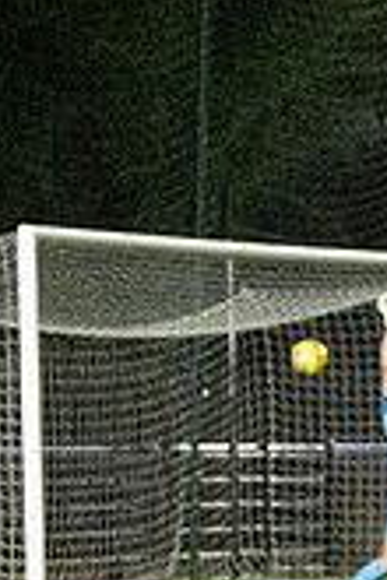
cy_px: 577
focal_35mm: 329
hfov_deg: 4.1
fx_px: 5305
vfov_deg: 6.2
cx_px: 961
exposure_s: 1/1000
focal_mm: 72
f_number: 2.8
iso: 8000
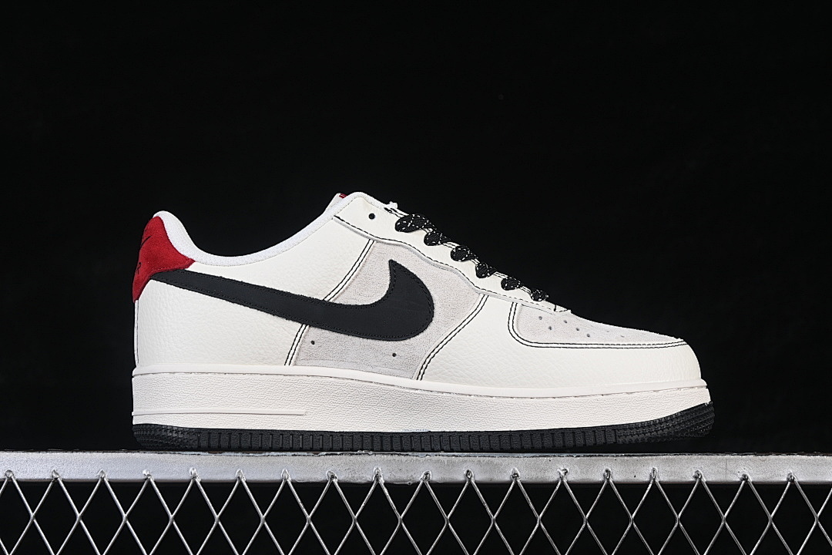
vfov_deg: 18.2
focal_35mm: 75
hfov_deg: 27.0
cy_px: 278
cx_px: 416
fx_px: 1733
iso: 160
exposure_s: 1/80
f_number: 8
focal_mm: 50
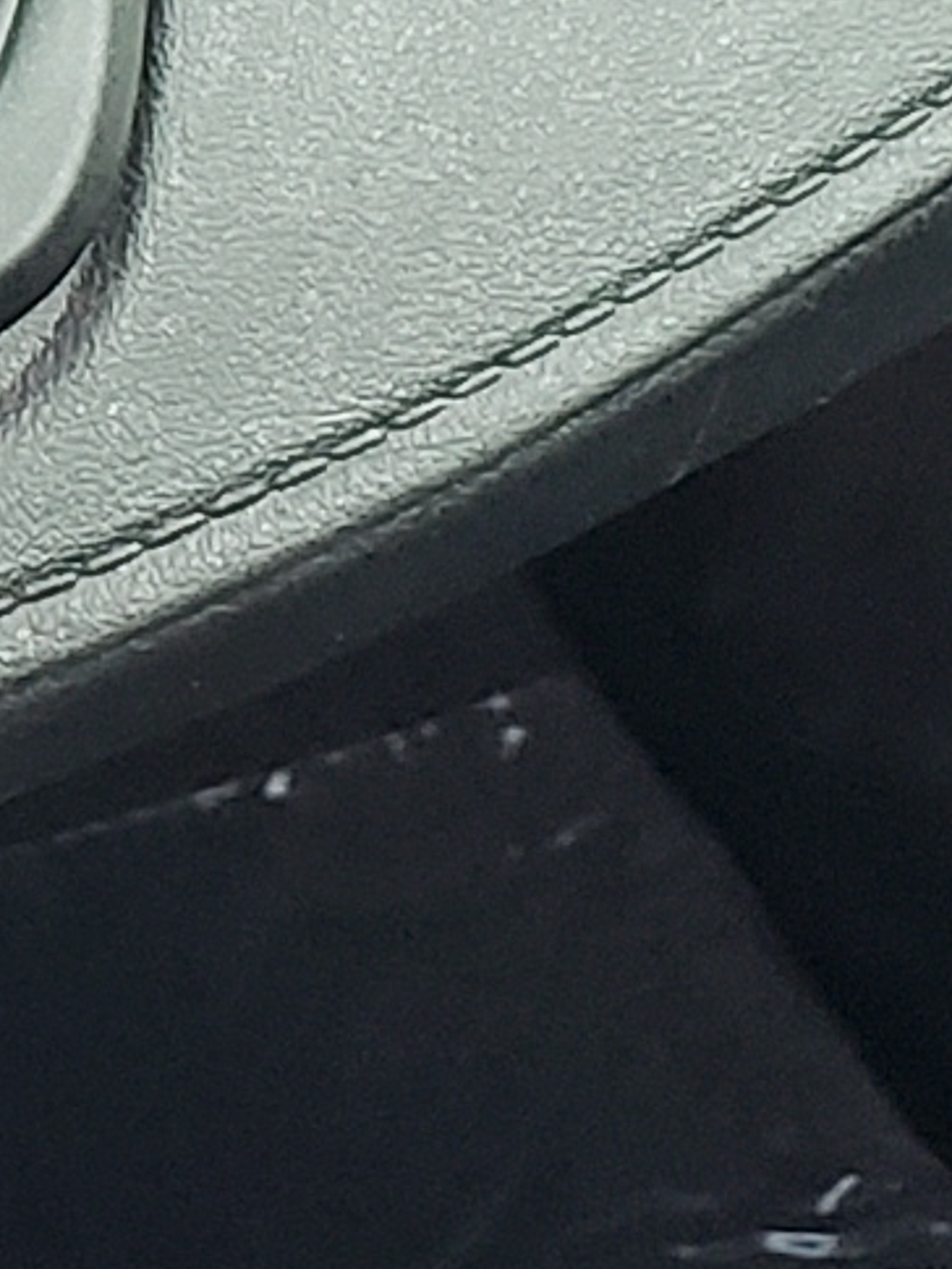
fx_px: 7917
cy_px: -1007
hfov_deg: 6.0
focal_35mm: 216
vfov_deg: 8.8
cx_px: -2477
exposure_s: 1/60
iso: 250
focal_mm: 4.3
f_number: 2.4
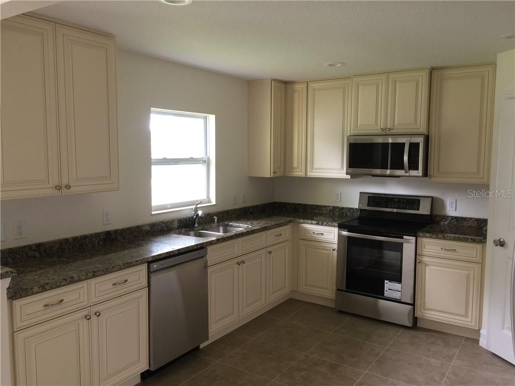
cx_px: 258
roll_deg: -1.1
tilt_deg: -5.9
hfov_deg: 61.7
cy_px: 193
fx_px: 431
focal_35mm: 29
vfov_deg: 48.2
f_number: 2.2
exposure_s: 1/15
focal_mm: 4.15
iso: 64
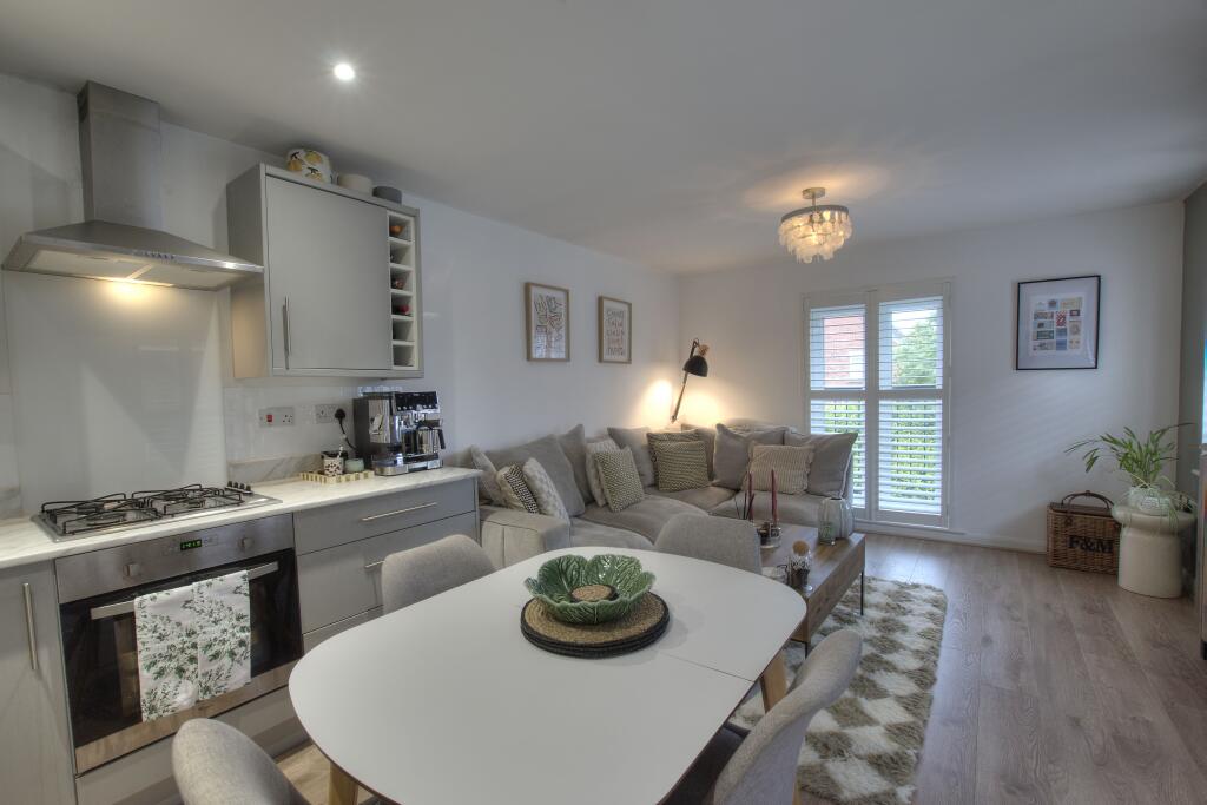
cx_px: 604
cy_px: 402
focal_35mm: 15
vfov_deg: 77.3
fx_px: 503
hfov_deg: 100.4
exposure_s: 1/10
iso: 400
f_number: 8
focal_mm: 10
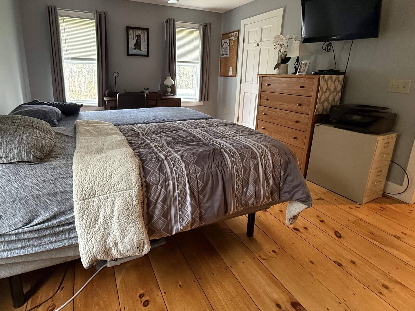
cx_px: 176
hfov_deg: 84.1
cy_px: 122
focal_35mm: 19
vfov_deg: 67.9
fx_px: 228
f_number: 2.2
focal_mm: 2.22
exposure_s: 1/60
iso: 400
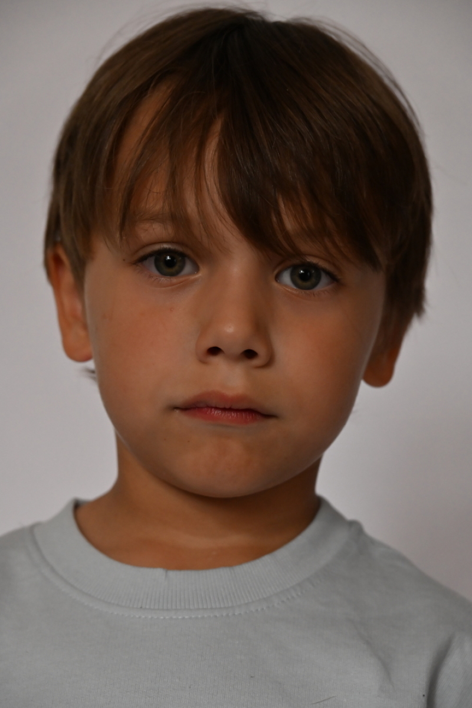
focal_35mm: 99
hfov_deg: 13.8
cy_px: 354
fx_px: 1947
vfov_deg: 20.6
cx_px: 236
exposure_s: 1/250
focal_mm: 99
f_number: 6.3
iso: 3200
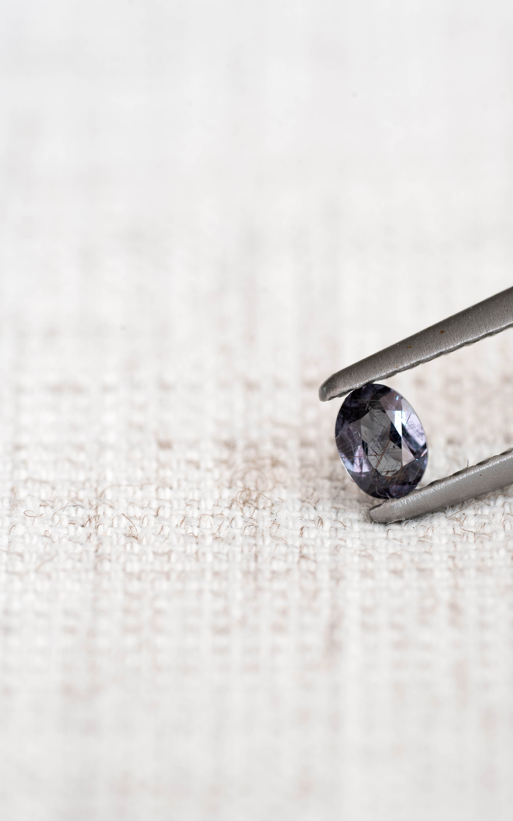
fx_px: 2886
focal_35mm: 129
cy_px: 462
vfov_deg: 16.2
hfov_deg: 10.1
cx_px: 382
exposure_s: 1/2.5
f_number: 8
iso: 100
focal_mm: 90
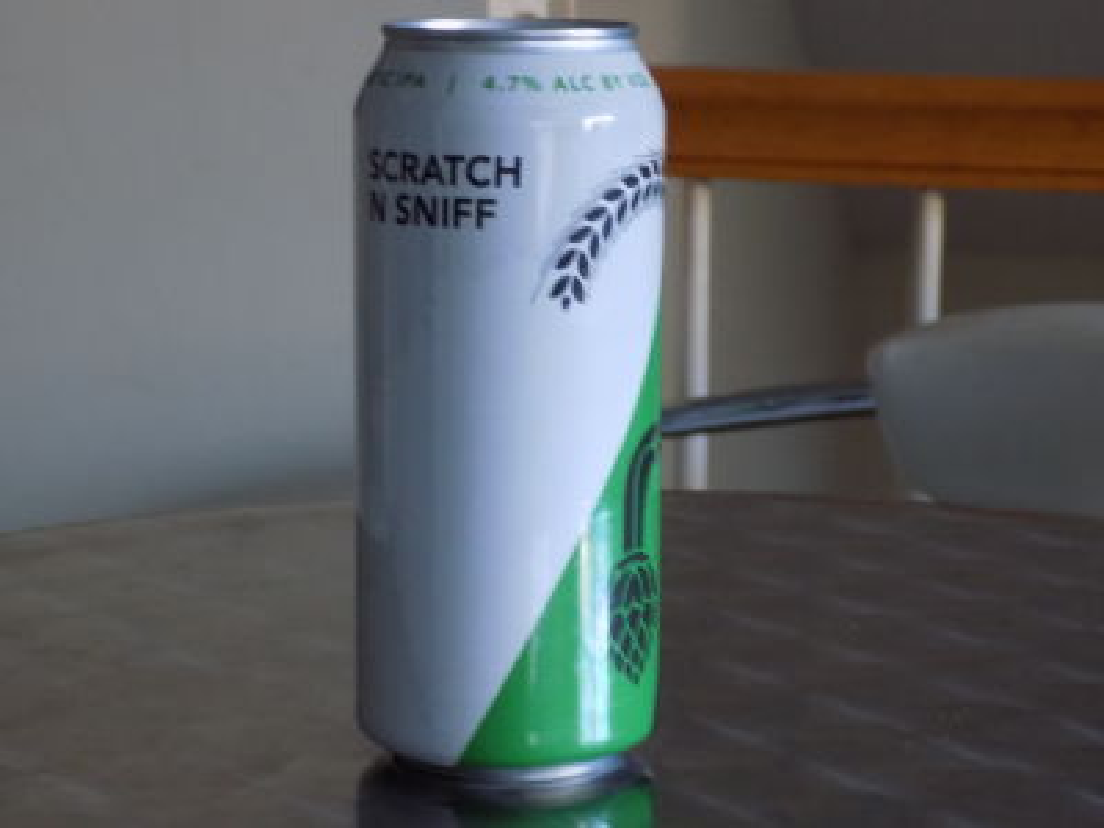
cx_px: 552
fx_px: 2743
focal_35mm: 86
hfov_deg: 22.8
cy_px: 414
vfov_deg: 17.2
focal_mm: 15.3
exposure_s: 1/5
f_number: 4.4
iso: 400
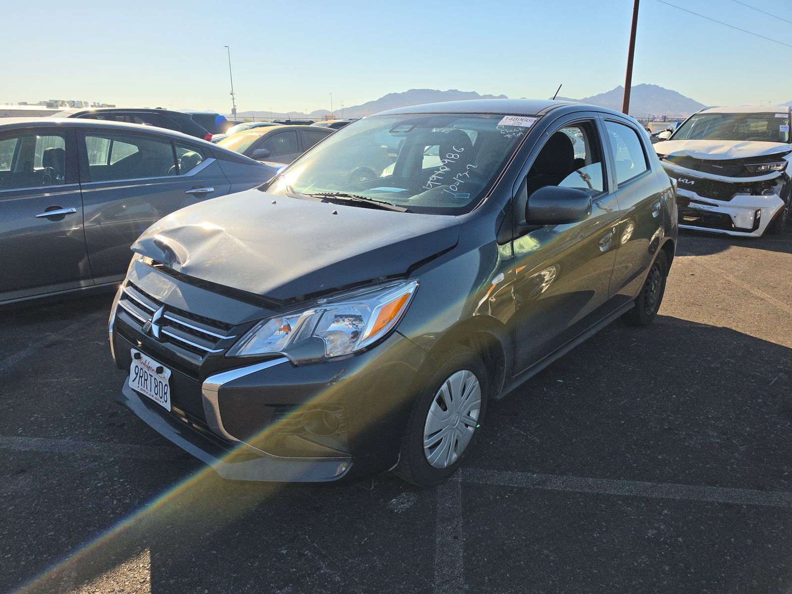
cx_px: 396
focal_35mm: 23
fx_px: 526
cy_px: 297
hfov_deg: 73.9
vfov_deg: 58.9
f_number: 1.4
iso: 64
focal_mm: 6.5
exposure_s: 1/6806
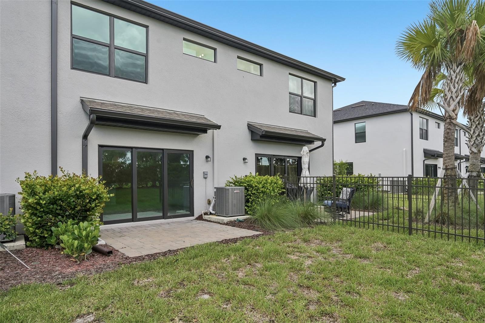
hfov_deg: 82.6
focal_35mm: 20
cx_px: 242
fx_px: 276
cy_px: 162
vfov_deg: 60.7
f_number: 8
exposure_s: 1/500
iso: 400
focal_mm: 20.5
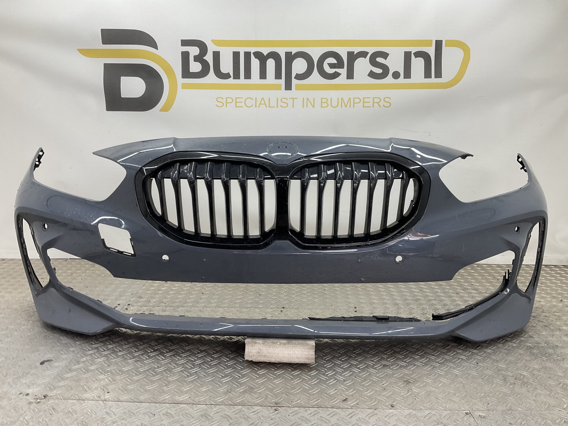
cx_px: 284
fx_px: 476
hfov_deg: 61.7
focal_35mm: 29
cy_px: 213
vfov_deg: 48.2
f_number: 1.8
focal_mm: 3
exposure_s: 1/100
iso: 20
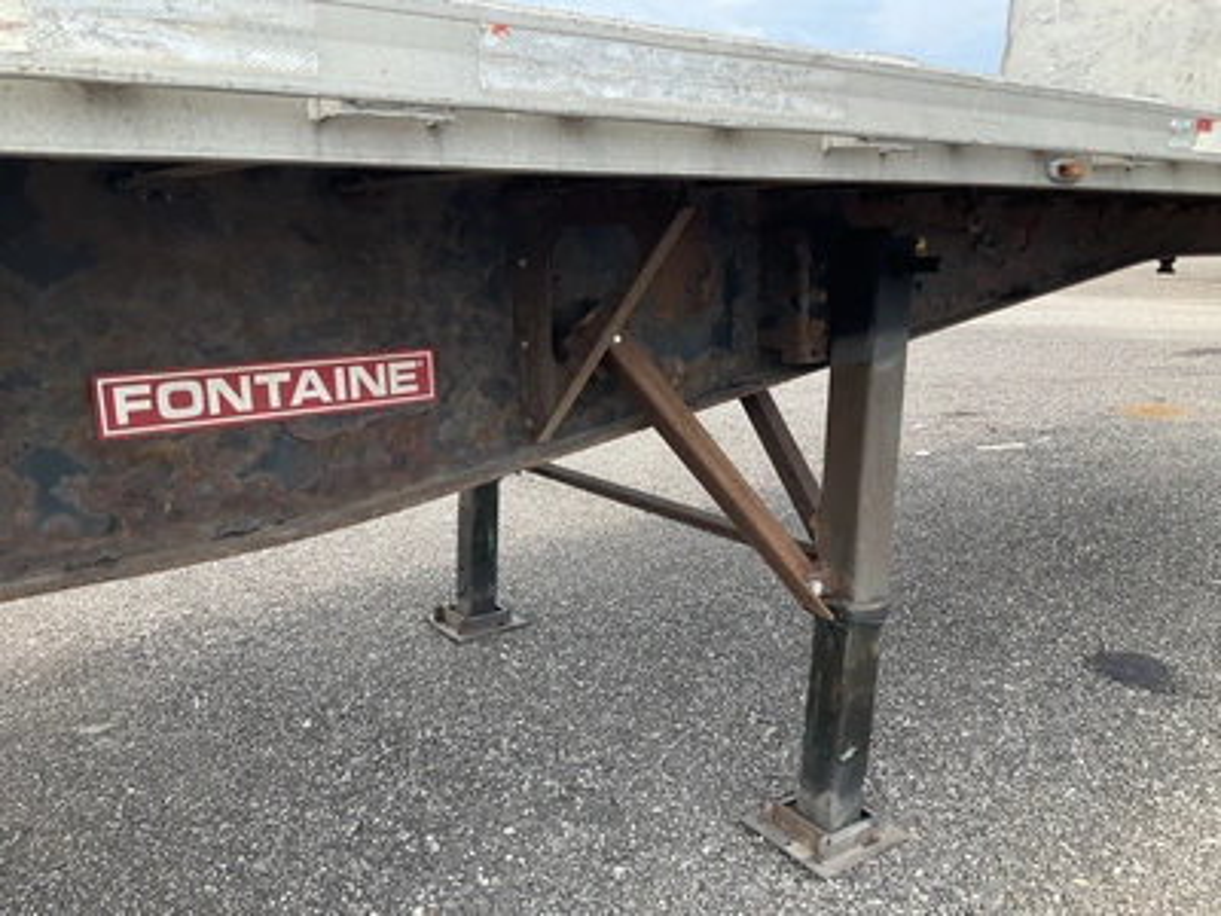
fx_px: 1023
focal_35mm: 29
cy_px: 458
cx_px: 610
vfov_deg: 48.2
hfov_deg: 61.7
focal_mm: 3
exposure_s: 1/435
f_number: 1.8
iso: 25
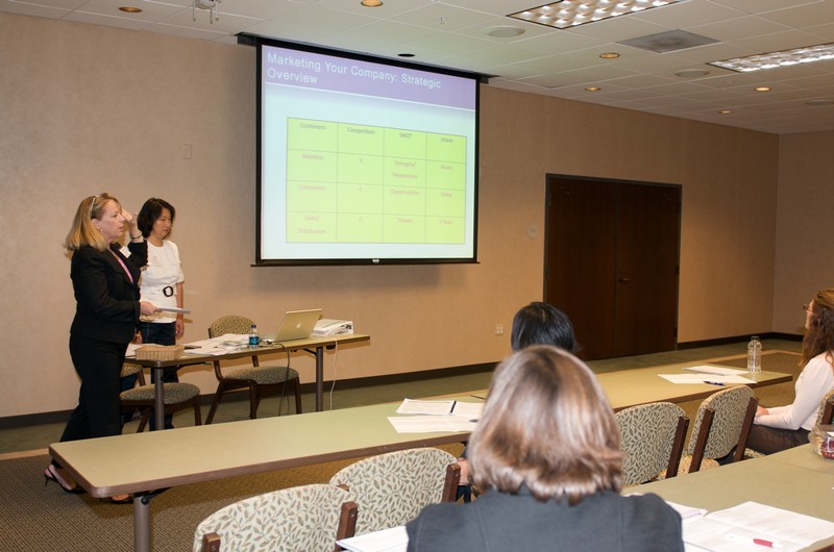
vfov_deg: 36.7
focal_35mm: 36
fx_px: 832
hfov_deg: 53.2
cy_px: 276
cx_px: 417
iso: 400
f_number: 3.2
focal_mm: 24
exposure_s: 1/100
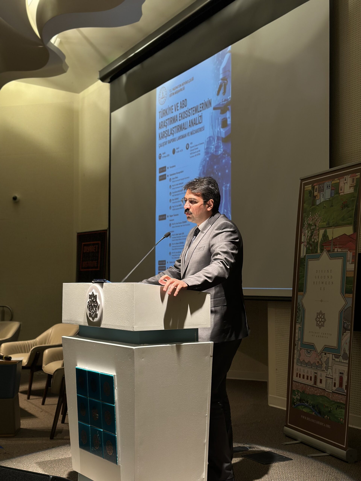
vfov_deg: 39.7
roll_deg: -0.7
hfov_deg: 30.3
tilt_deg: +4.4
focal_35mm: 48
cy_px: 240
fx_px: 667
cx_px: 180
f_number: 1.78
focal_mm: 6.86
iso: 100
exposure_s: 1/120
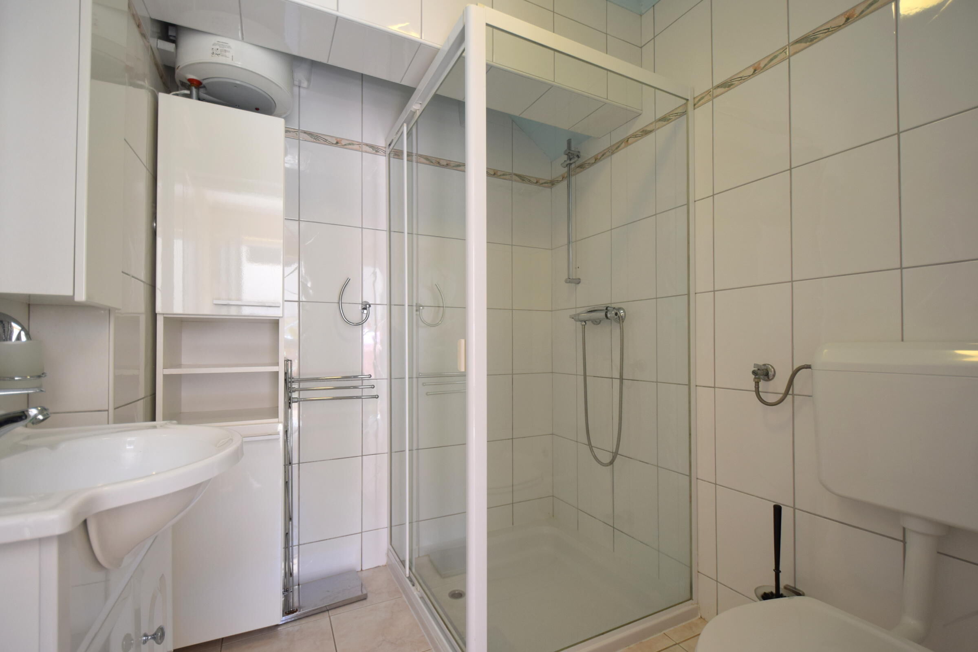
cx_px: 489
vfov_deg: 77.3
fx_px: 407
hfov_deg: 100.4
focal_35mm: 15
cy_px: 326
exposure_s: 1/80
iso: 280
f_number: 3.5
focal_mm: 10
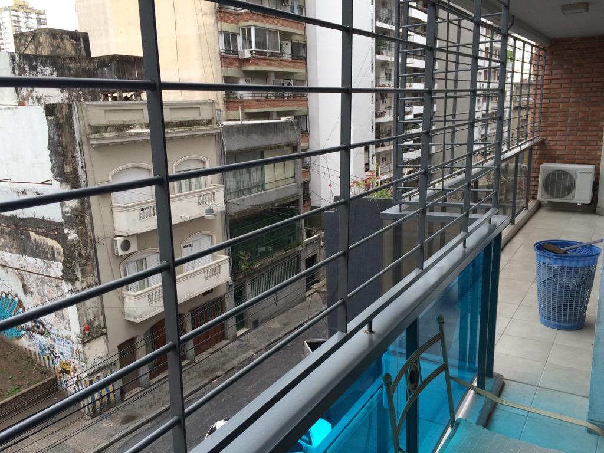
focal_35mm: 29
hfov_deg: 61.7
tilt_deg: -13.3
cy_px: 226
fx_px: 506
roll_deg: +0.8
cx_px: 302
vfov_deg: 48.2
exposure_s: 1/100
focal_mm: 4.15
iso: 32
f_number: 2.2
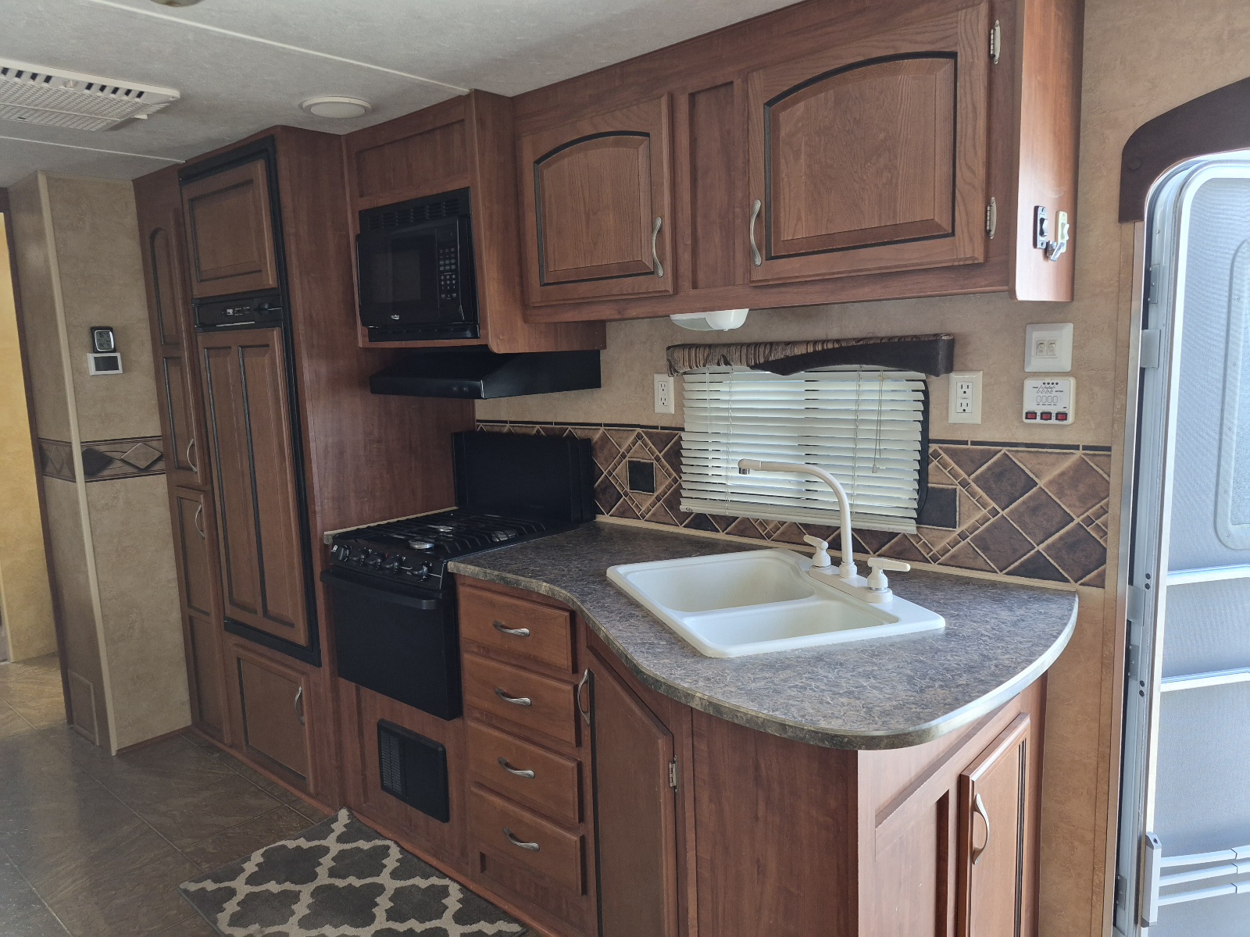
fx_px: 831
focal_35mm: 23
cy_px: 468
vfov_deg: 58.9
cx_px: 625
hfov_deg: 73.9
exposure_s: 1/120
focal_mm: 5.4
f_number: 1.8
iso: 200
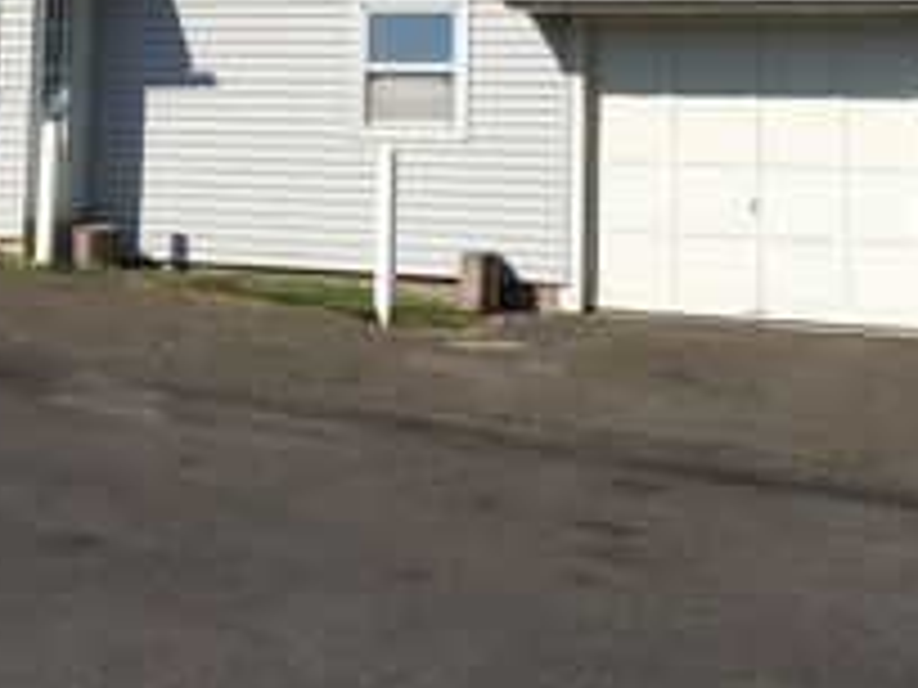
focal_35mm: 71
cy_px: -146
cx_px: 261
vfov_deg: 19.5
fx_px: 1883
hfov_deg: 27.1
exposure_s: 1/3497
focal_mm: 4.15
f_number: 2.2
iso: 25
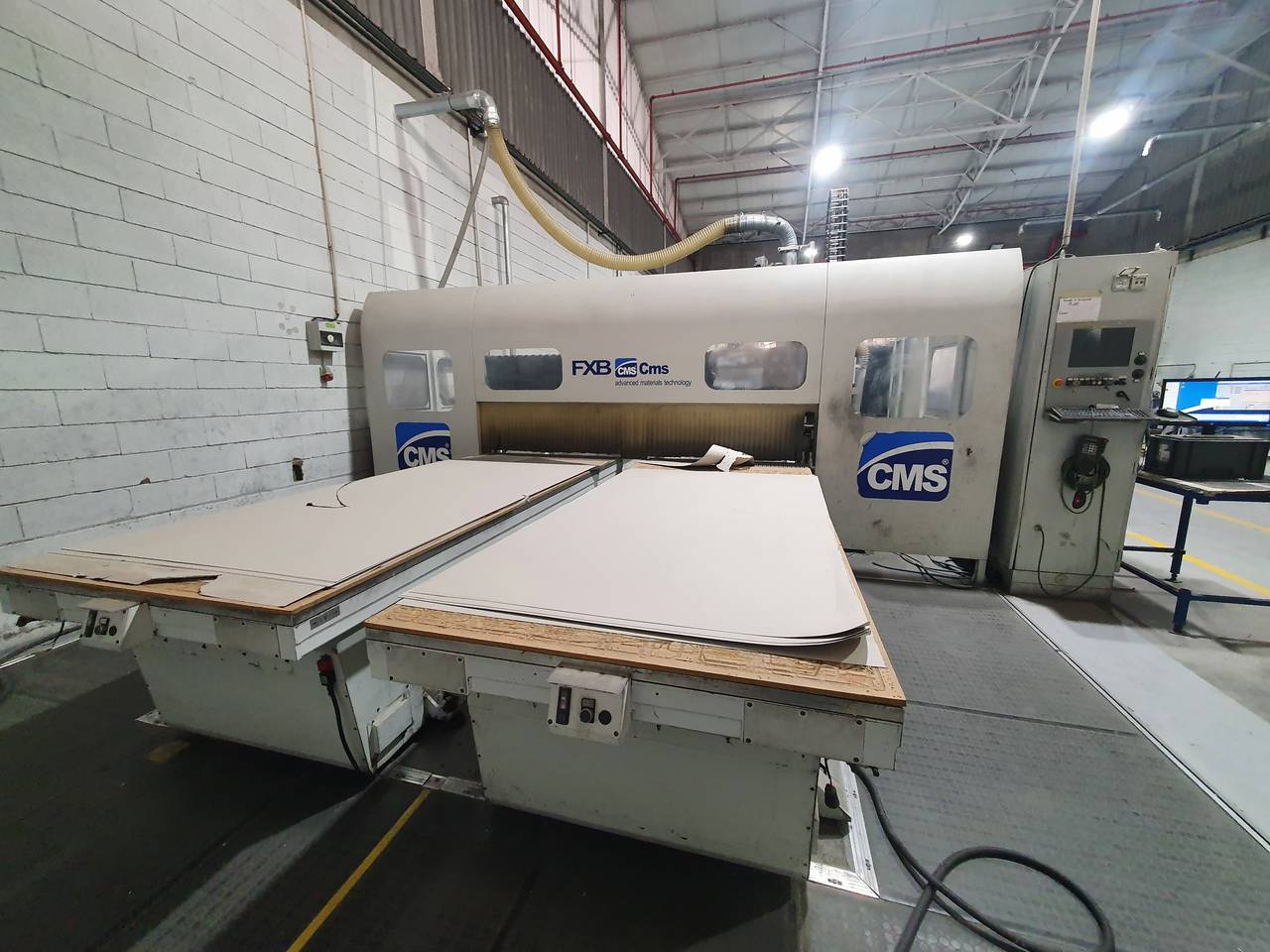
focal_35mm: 13
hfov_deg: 106.2
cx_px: 635
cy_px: 476
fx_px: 477
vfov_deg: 89.9
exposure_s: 1/50
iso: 250
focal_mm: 1.8
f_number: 2.2
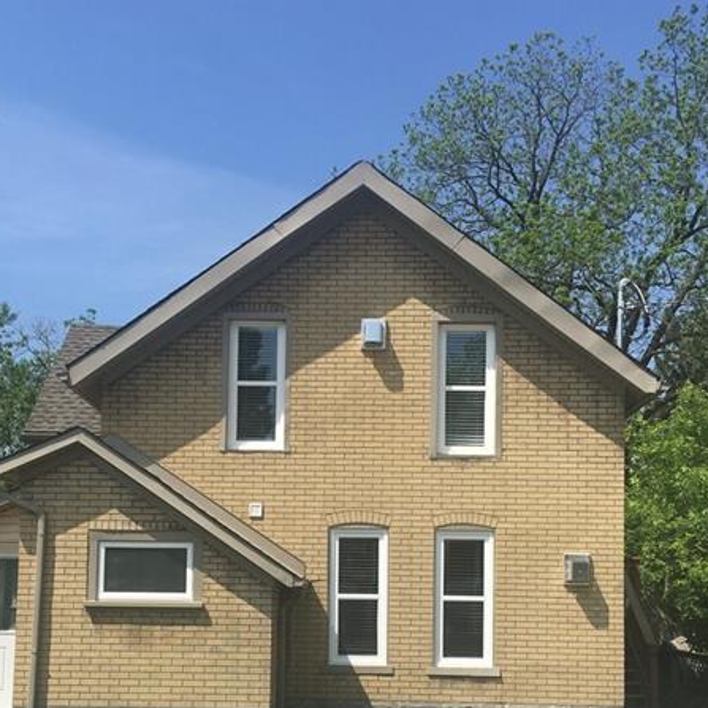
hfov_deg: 38.3
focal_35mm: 44
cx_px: 310
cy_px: 545
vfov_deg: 37.3
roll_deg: -1.3
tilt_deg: +4.9
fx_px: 1018
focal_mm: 4.15
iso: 25
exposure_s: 1/1923
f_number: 2.2
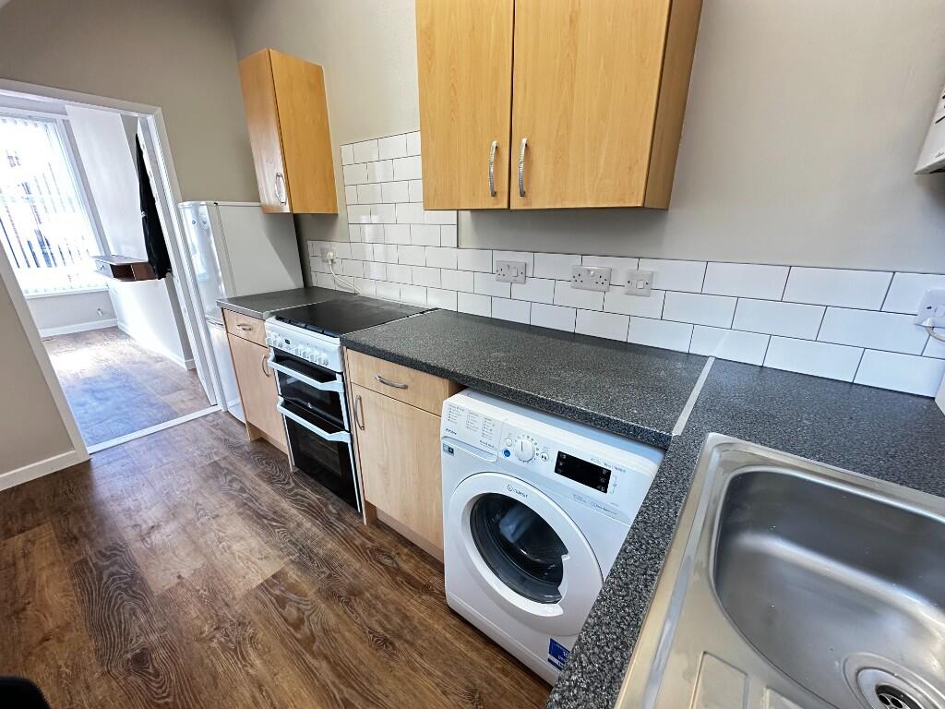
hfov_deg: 102.1
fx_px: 382
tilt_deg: -18.8
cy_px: 354
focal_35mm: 14
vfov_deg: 85.7
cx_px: 472
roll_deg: +0.0
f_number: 2.2
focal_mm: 2.22
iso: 200
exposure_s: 1/50
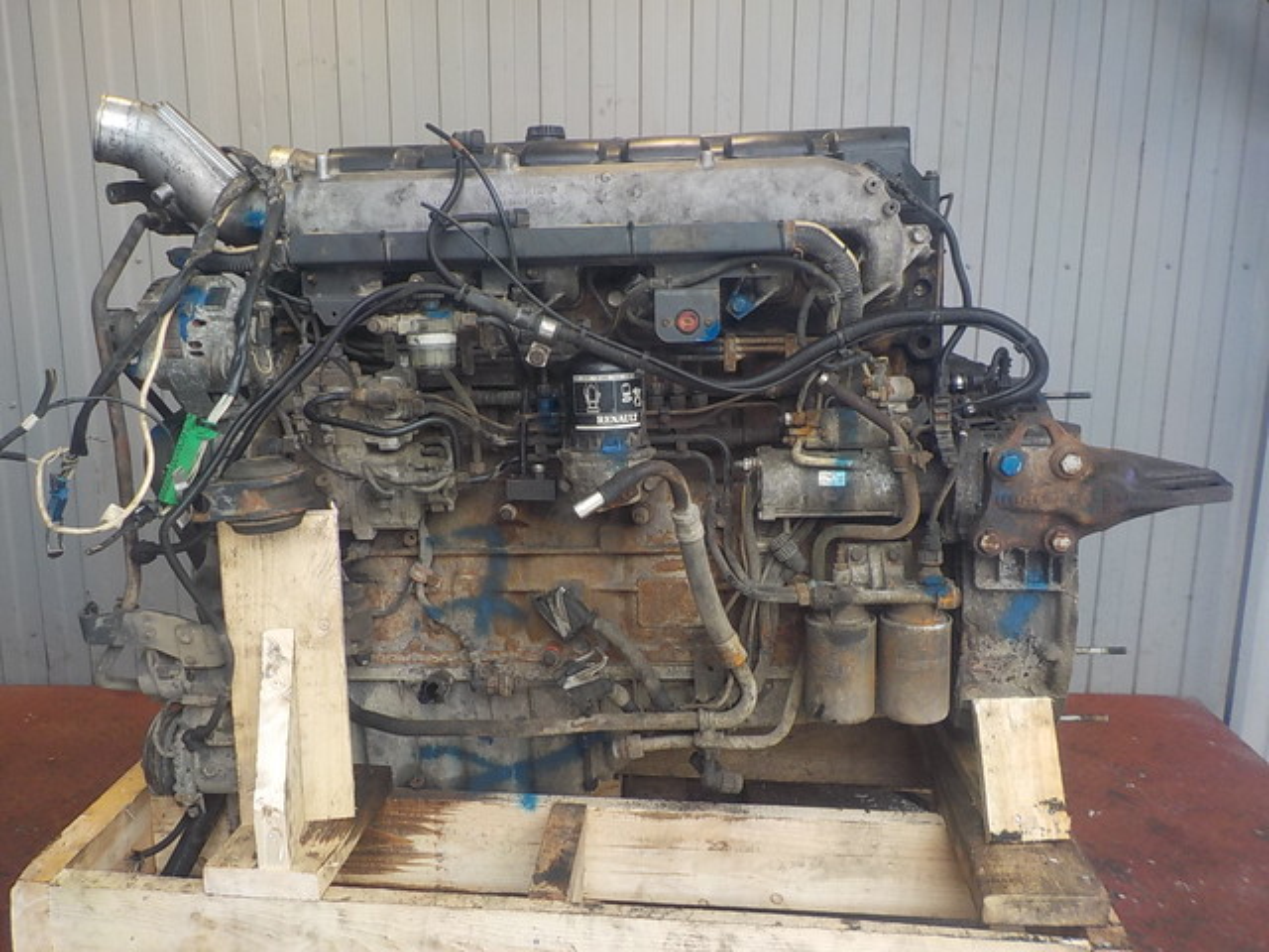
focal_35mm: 30
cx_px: 634
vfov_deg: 46.8
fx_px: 1100
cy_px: 476
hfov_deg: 60.0
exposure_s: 1/40
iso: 125
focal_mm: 4.1
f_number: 3.3
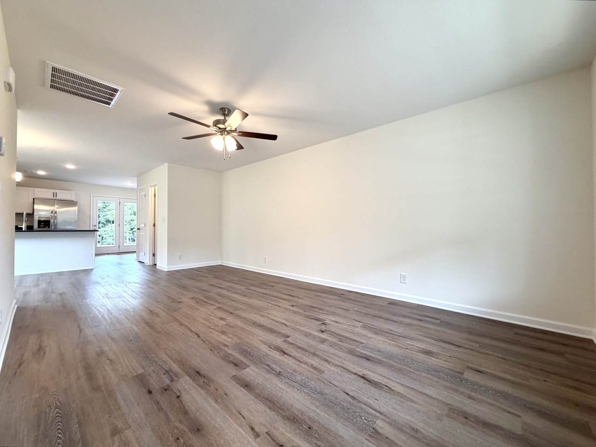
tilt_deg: +0.3
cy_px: 224
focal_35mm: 14
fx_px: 241
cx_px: 298
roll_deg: +0.5
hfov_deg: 102.1
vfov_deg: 85.7
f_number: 2.2
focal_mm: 2.22
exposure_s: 1/120
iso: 160
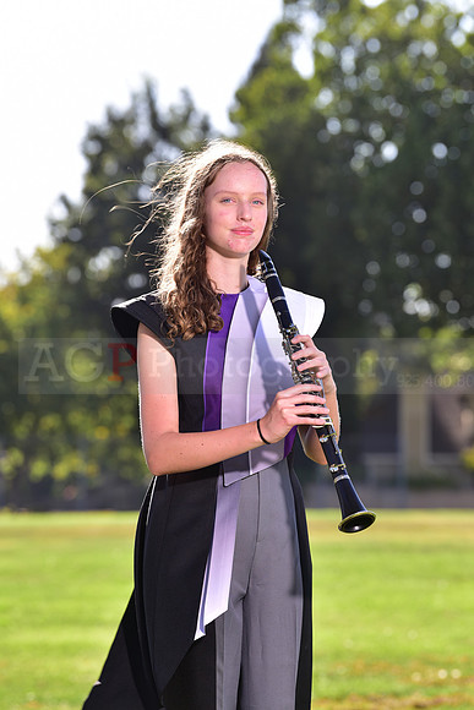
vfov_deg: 12.4
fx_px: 3257
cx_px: 237
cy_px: 355
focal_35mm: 165
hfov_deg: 8.3
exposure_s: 1/200
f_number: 5.6
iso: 100
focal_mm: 165
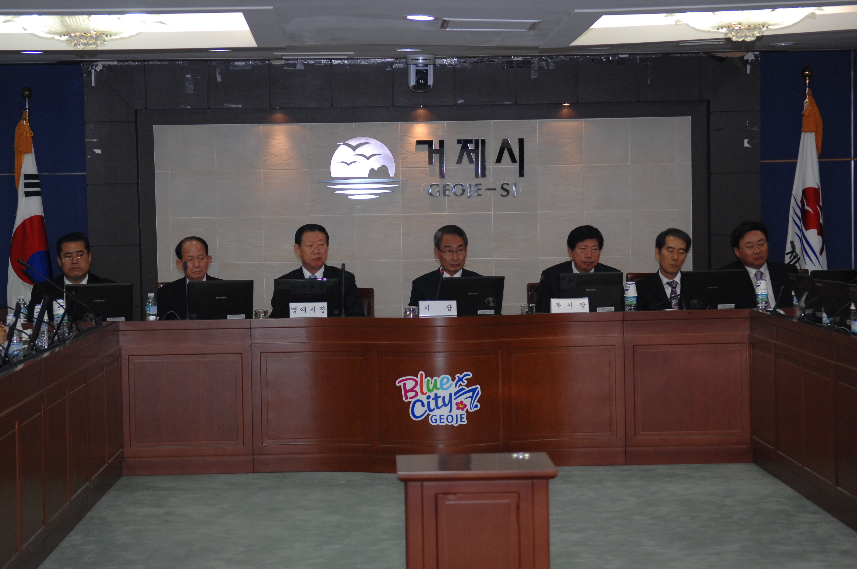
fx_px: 2177
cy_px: 307
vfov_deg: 14.9
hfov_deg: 22.3
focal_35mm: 92
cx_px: 417
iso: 400
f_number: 2.8
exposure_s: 1/250
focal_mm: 55
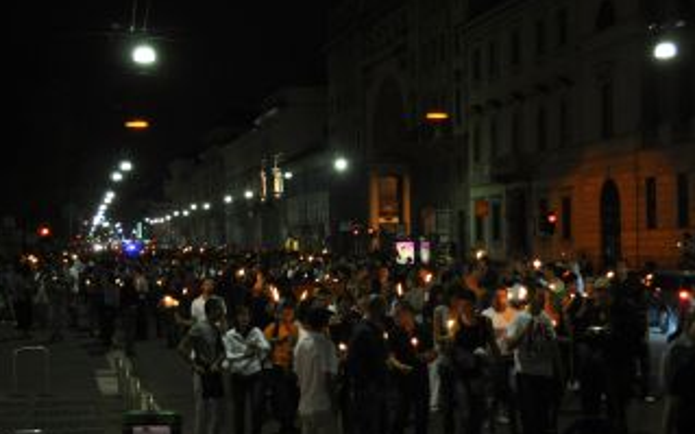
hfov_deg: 30.6
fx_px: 1268
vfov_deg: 19.4
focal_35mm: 67
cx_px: 388
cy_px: 249
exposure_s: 1/30
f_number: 4.5
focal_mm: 28
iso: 800
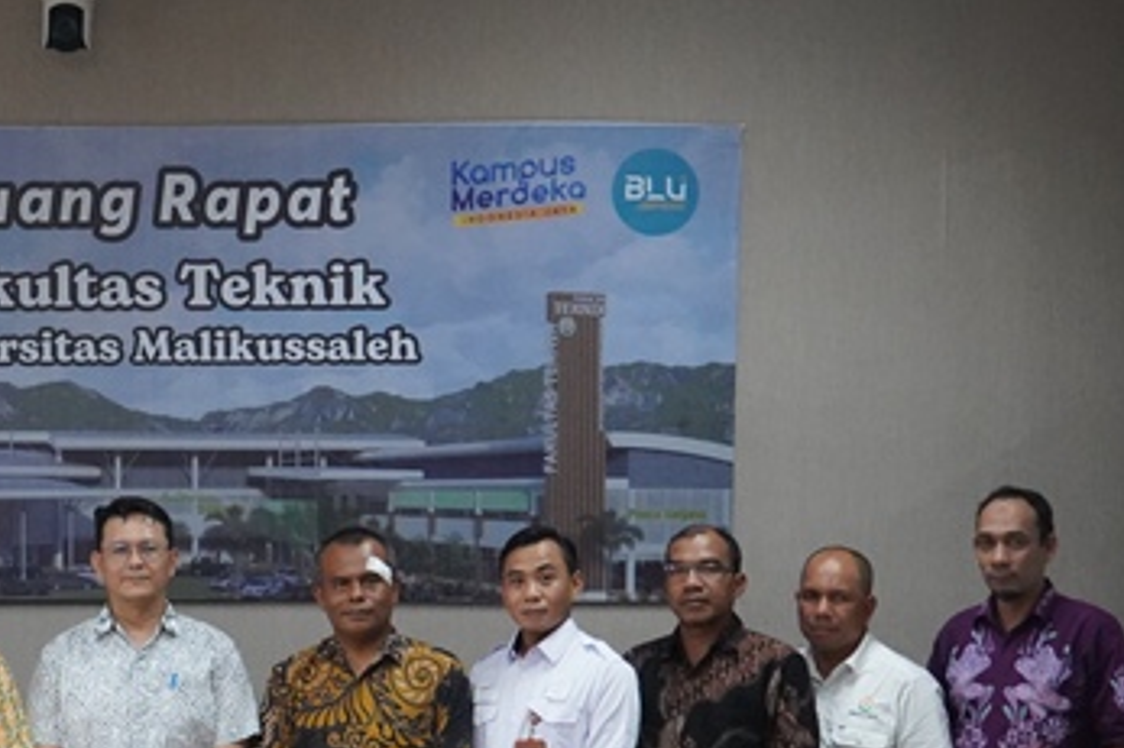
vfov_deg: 11.4
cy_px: 649
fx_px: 3745
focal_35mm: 120
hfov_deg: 16.9
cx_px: 126
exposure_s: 1/500
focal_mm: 52
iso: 10000
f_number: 5
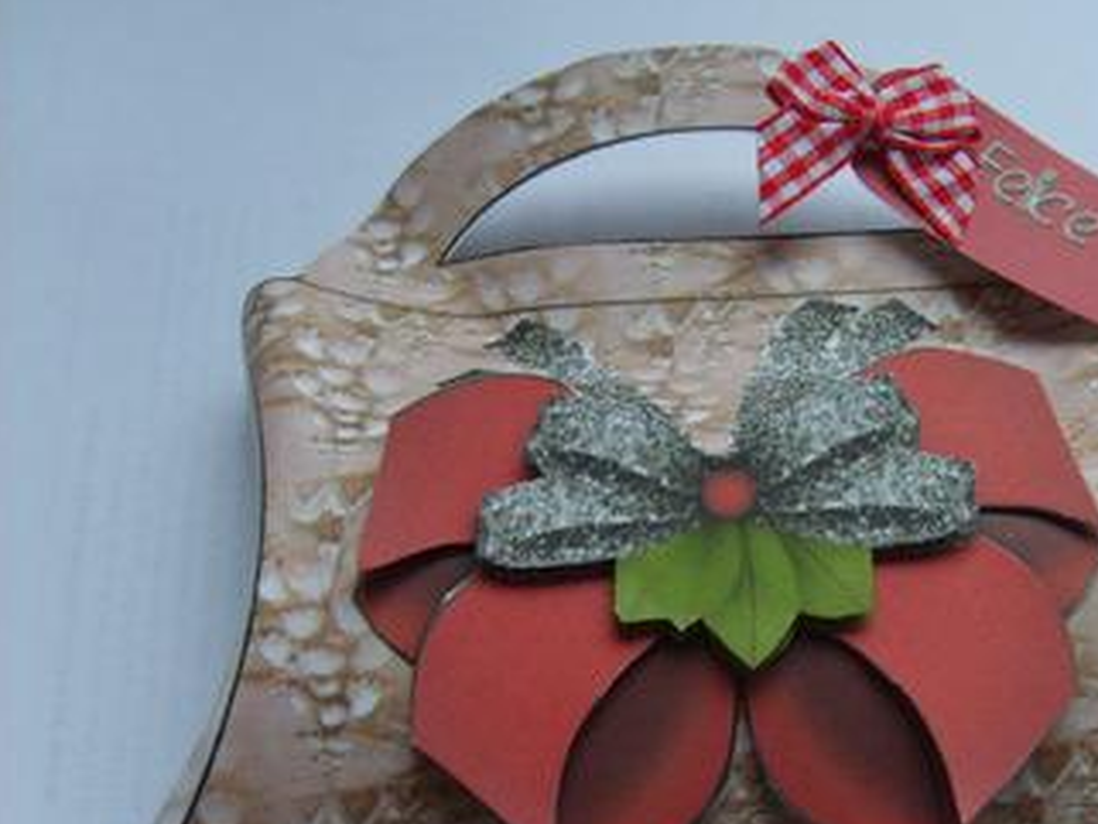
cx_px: 759
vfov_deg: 29.6
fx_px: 1555
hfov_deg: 38.3
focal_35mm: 49
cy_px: 509
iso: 140
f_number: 2.8
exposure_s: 1/30
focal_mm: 5.8
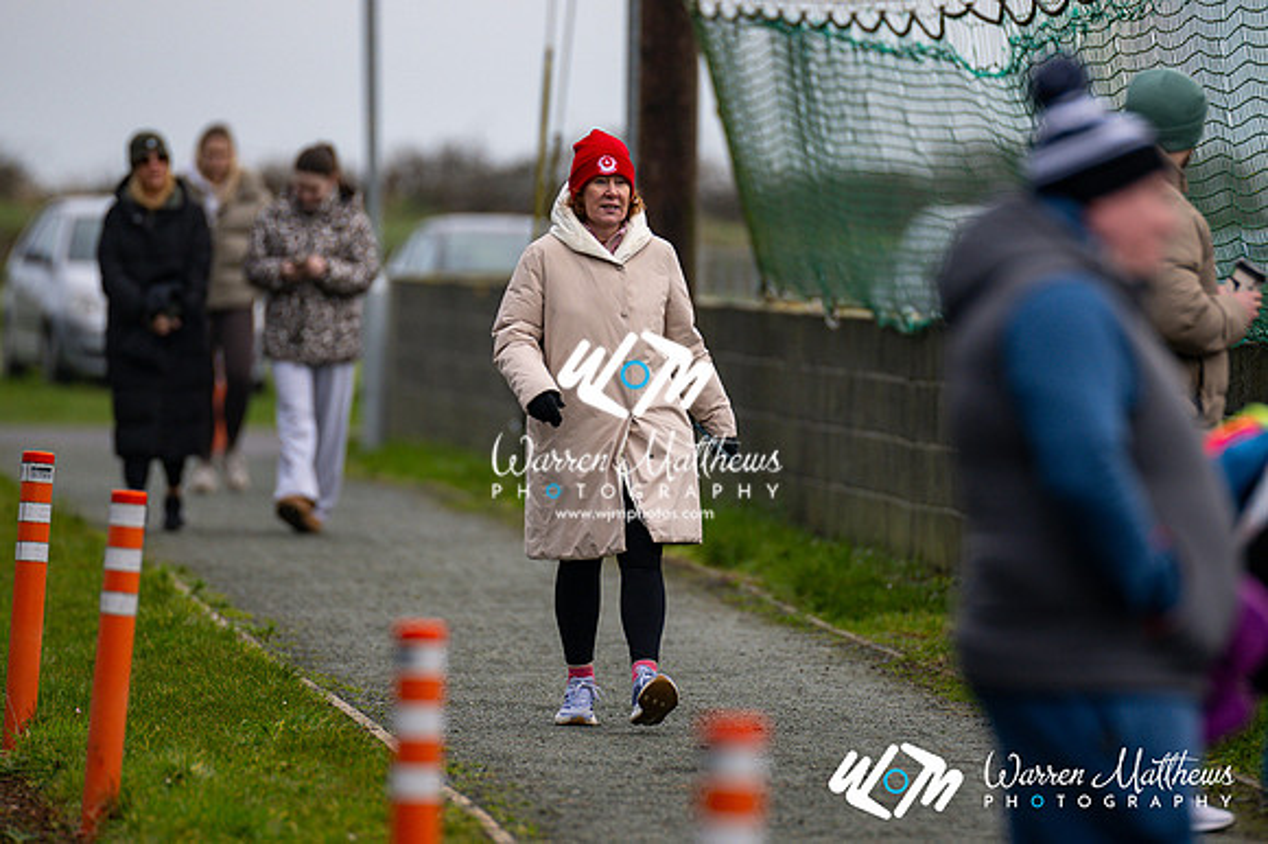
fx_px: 15840
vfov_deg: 3.1
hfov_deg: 4.6
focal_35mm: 450
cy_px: 422
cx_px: 634
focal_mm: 300
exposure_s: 1/1600
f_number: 2.8
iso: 400
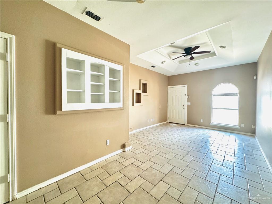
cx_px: 136
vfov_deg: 85.7
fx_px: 110
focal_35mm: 14
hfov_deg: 102.1
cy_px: 102
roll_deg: -1.0
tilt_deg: -0.9
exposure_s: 1/60
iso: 500
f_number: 2.2
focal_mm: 2.22
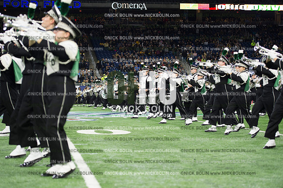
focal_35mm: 80
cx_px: 142
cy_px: 94
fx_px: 629
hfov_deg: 25.4
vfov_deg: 17.0
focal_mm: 80
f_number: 3.5
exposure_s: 1/1000
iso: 2500
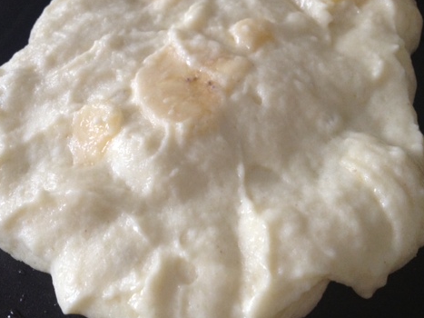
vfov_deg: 30.2
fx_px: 588
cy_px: 140
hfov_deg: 39.6
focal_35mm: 48
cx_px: 197
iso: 160
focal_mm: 4.28
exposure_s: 1/20
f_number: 2.4
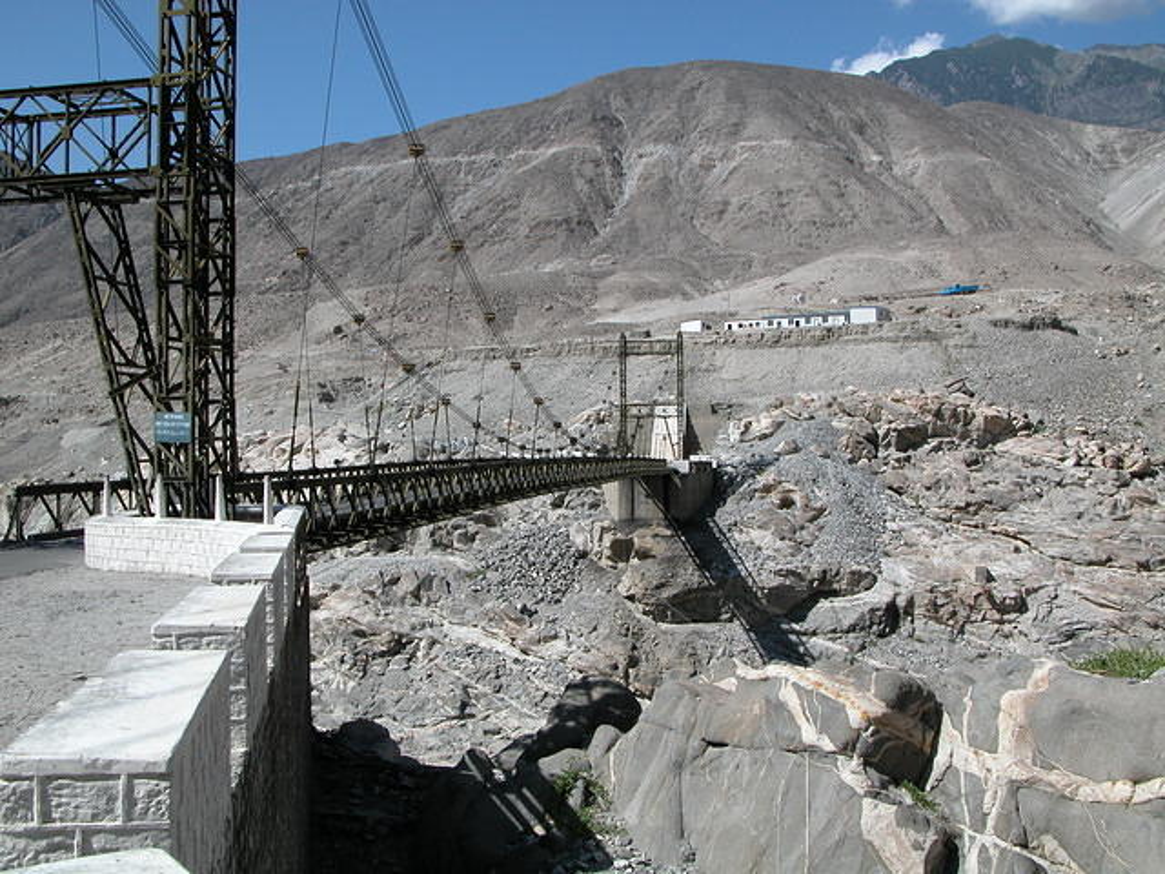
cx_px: 582
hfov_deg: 52.6
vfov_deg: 40.7
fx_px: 1178
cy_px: 437
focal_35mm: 35
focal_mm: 8.9
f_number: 7.1
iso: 100
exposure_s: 1/388
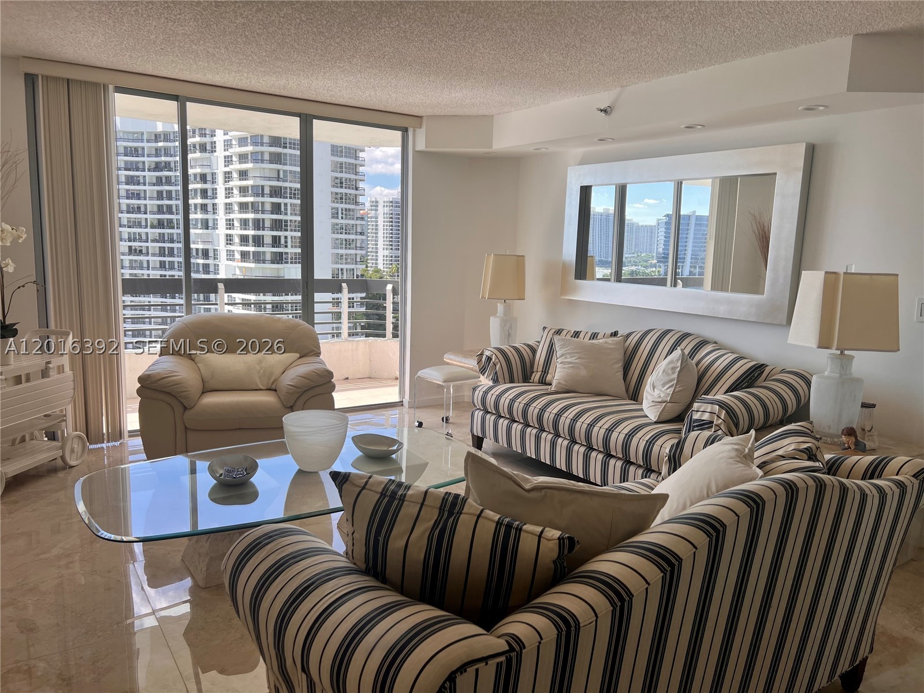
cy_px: 346
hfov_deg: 67.3
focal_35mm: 26
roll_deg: -1.0
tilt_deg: -9.4
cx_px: 462
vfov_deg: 53.1
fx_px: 694
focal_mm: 5.7
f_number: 1.5
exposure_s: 1/588
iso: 50
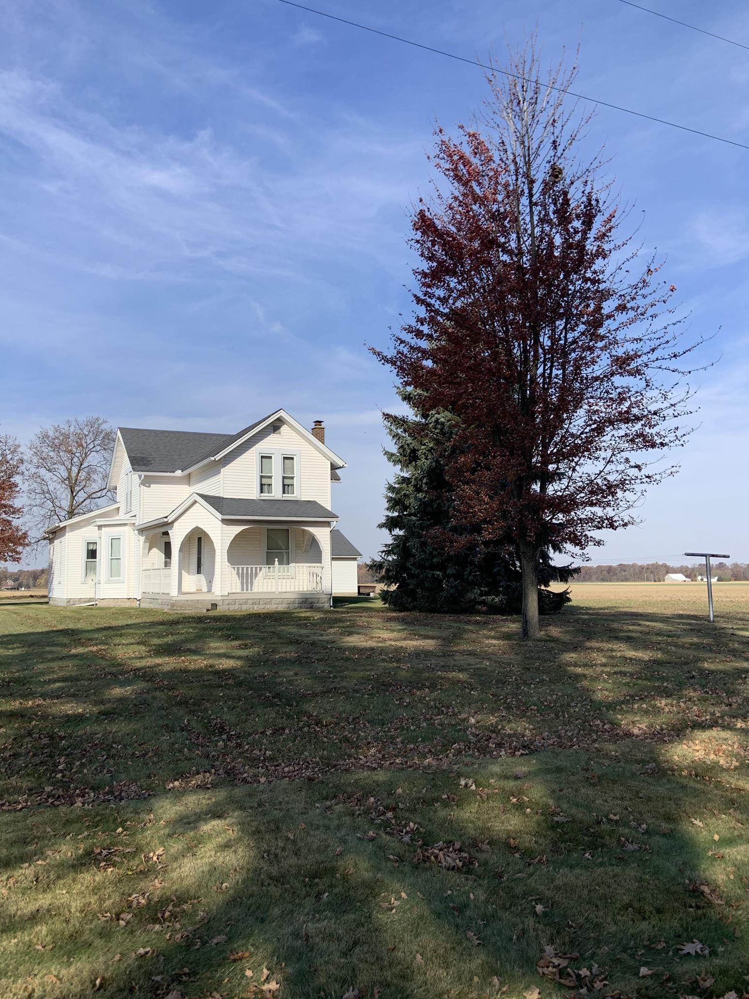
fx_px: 837
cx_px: 341
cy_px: 496
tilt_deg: +6.5
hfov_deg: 48.2
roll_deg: -0.3
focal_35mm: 29
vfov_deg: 61.7
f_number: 1.8
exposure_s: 1/2208
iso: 25
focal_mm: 4.25
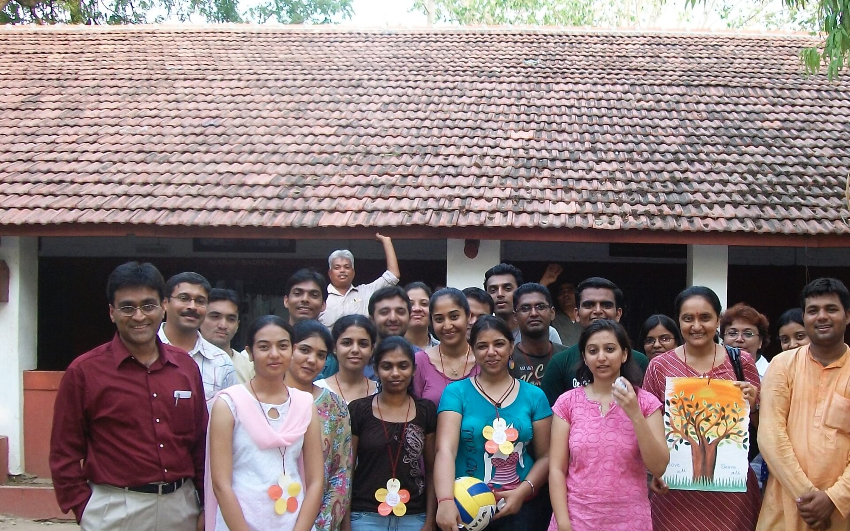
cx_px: 525
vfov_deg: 25.2
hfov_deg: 39.3
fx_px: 1181
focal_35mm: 51
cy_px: 354
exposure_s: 1/50
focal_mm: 6
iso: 80
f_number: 2.7
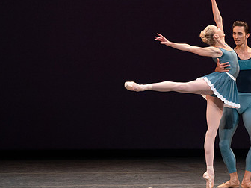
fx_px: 3756
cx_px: 213
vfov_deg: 2.9
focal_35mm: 518
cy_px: 56
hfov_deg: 3.8
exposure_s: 1/400
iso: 5000
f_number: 8
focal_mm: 312
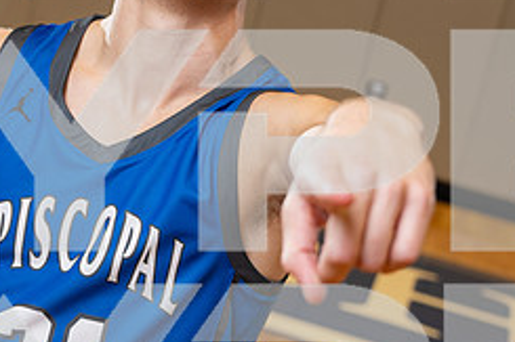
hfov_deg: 18.7
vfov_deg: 12.5
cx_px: 158
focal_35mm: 109
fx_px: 1558
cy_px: 142
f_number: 4
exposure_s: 1/125
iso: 400
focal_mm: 46
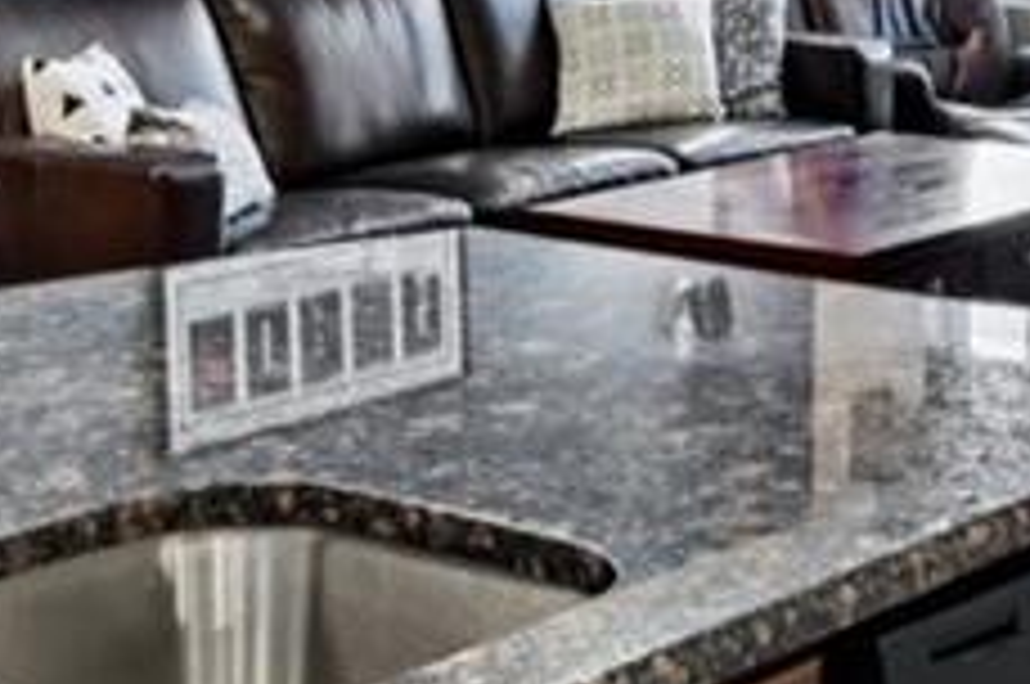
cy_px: -320
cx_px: 684
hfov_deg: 20.8
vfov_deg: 13.2
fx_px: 2800
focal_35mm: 98
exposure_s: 1/8
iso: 400
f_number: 8
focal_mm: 14
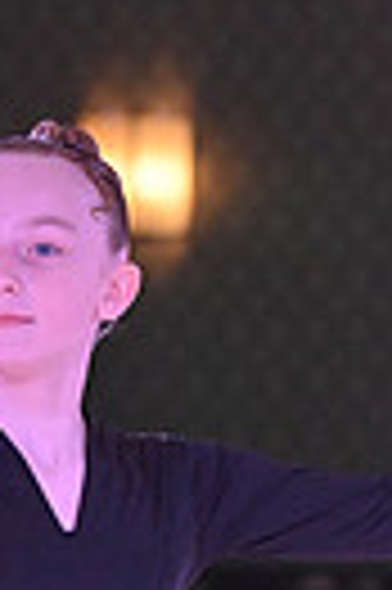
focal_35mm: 664
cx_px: -97
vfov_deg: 3.1
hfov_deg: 2.1
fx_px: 10873
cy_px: 865
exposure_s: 1/400
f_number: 7.1
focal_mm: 150
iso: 5000
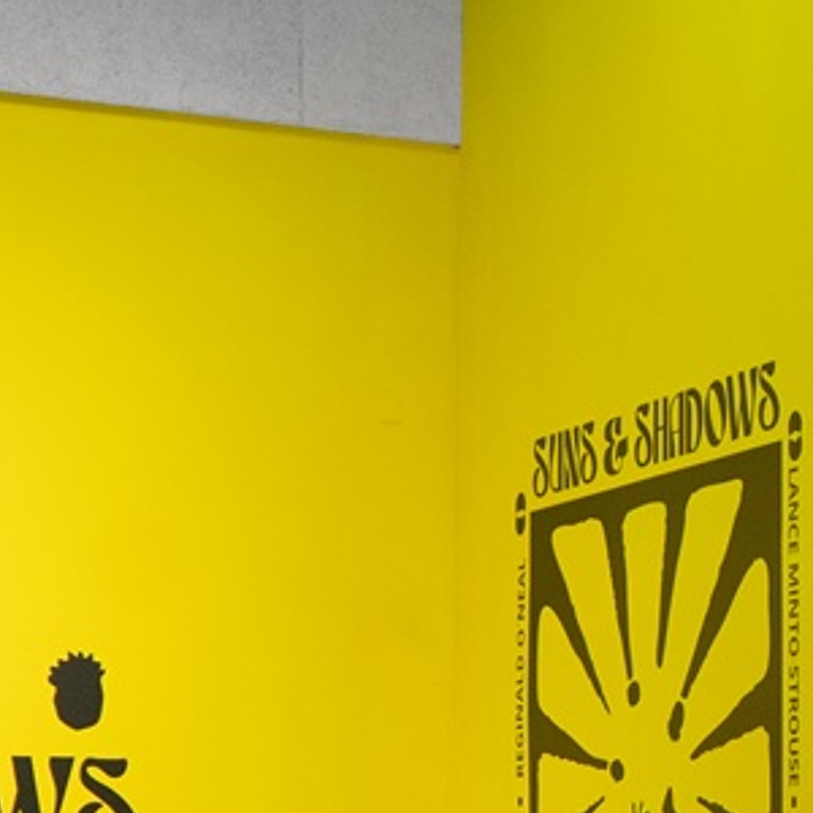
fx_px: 3375
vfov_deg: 13.6
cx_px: 1165
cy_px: 721
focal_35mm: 127
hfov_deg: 13.1
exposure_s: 1/160
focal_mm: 28
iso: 640
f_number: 4
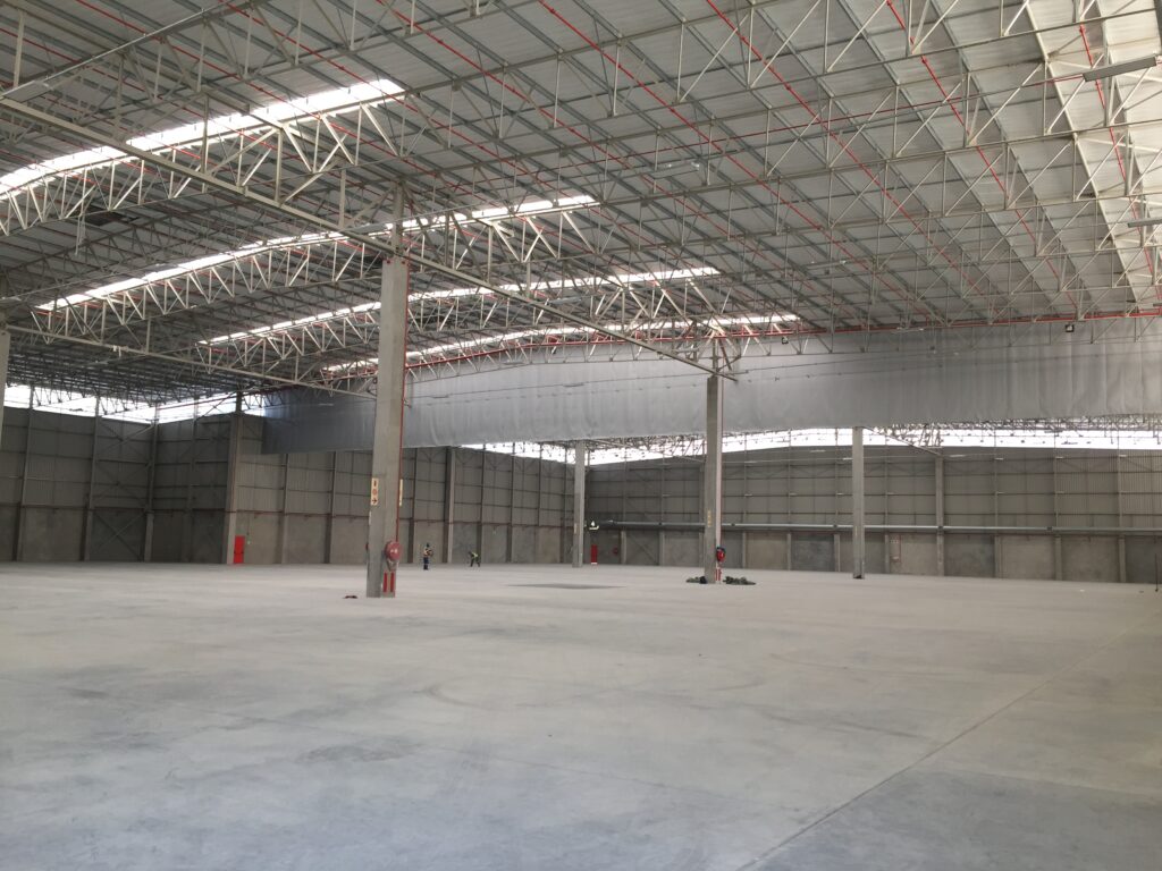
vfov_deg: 48.2
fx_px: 973
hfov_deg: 61.7
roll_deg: -2.3
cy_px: 436
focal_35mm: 29
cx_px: 581
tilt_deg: +4.6
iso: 32
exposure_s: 1/50
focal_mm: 4.15
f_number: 2.2
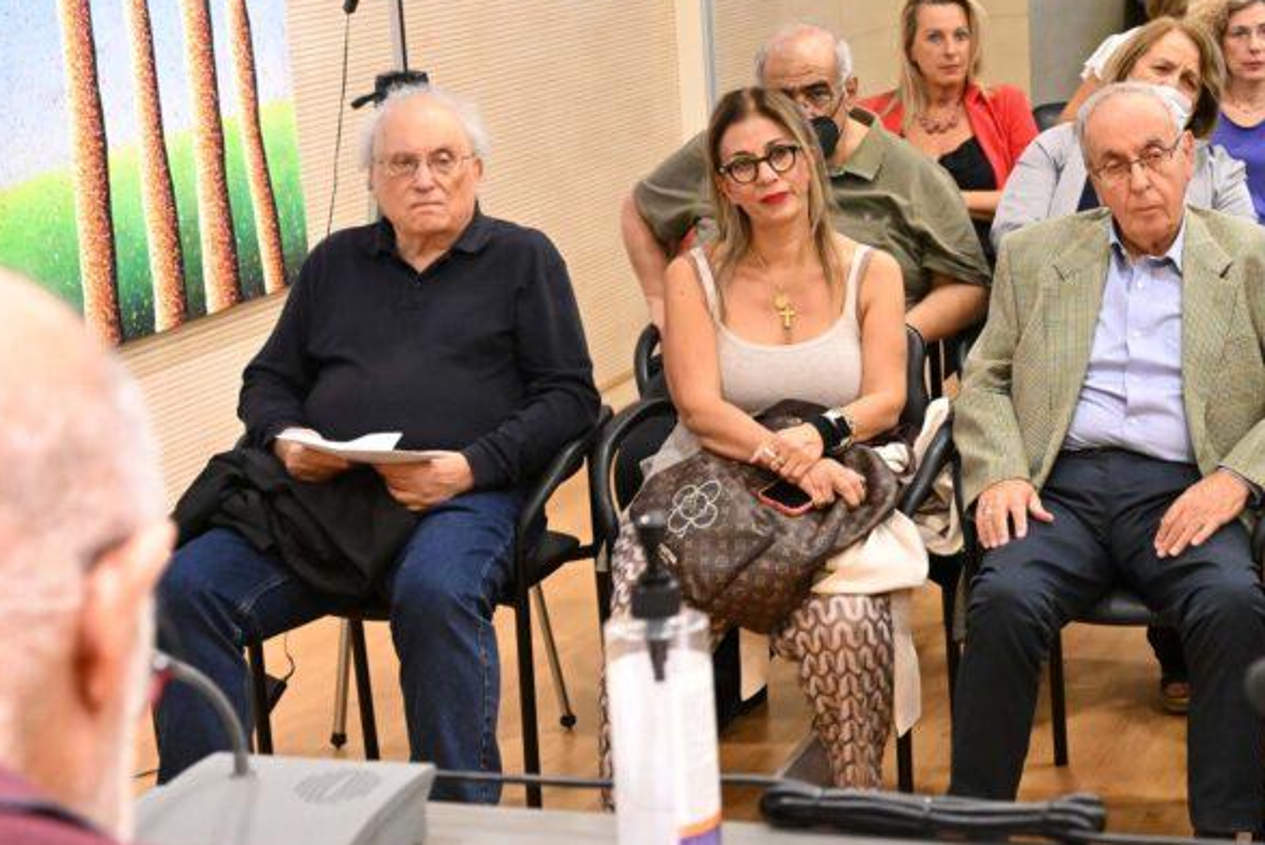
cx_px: 1095
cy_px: 434
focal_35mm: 75
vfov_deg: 18.2
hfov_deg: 26.2
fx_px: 2637
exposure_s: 1/160
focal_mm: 43
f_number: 5.6
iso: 7200
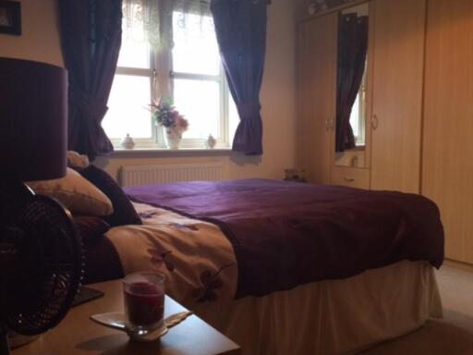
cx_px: 240
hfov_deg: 55.4
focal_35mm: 33
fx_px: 451
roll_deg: +0.5
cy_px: 174
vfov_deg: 42.9
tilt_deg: -5.8
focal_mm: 4.15
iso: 200
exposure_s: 1/33
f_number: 2.2
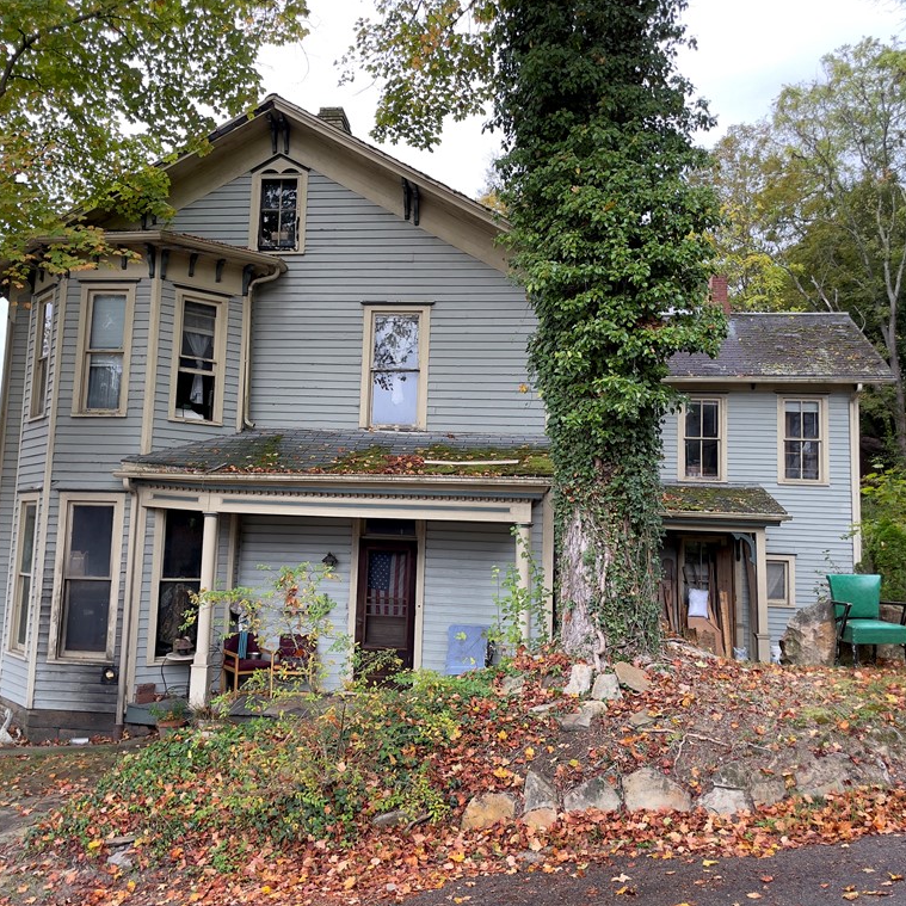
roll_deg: -2.8
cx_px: 395
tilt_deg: +5.6
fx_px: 918
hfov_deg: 52.4
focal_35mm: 31
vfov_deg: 52.5
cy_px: 455
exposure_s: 1/133
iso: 32
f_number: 1.6
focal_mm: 4.2
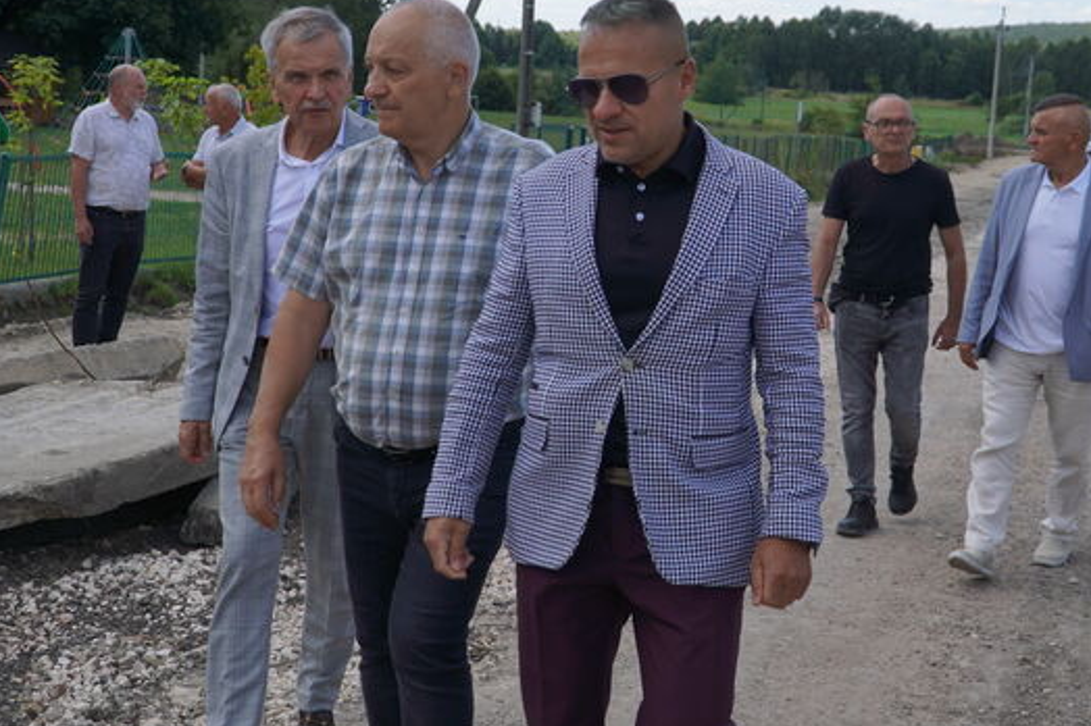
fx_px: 1666
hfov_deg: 36.1
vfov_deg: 24.5
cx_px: 645
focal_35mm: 55
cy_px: 240
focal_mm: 24
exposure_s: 1/640
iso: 100
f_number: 4.5
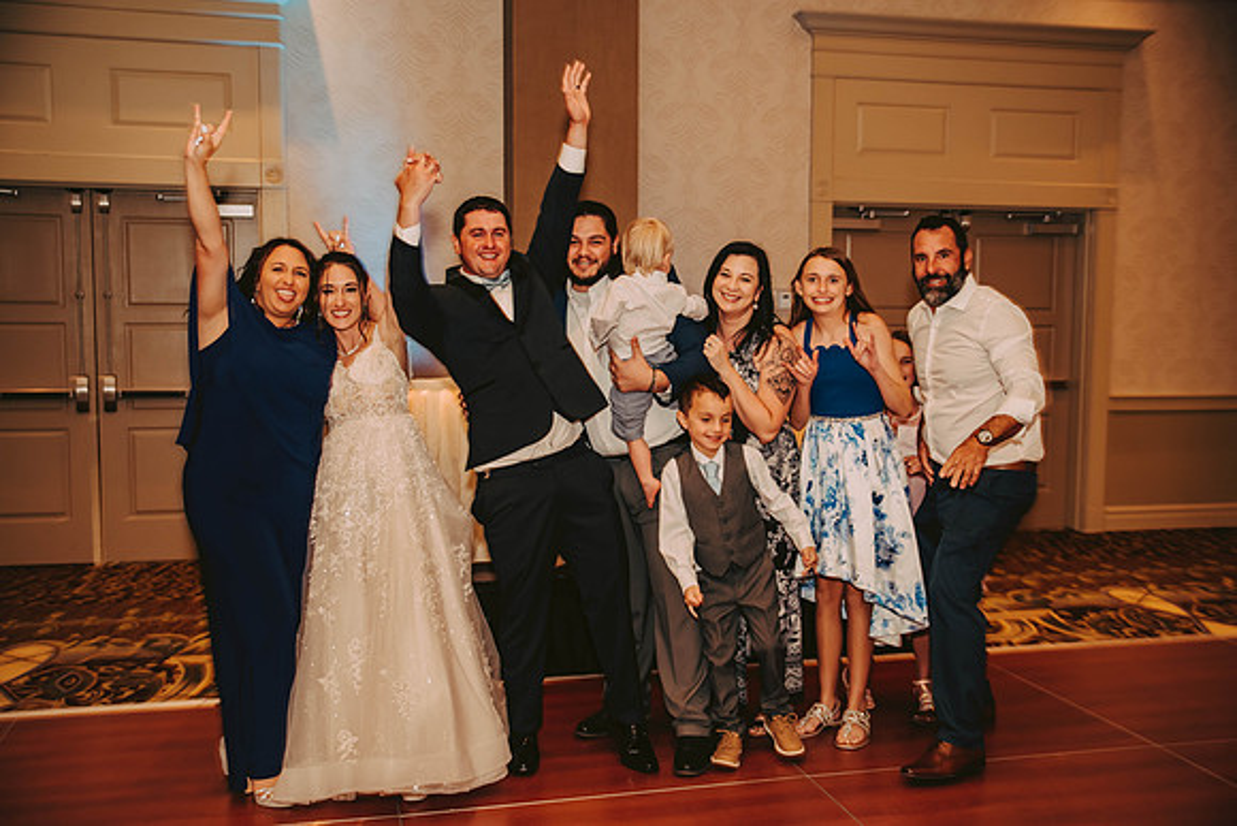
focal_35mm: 35
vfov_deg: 37.9
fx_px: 1203
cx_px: 618
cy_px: 413
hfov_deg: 54.4
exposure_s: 1/60
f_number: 2.8
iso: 500
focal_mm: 35
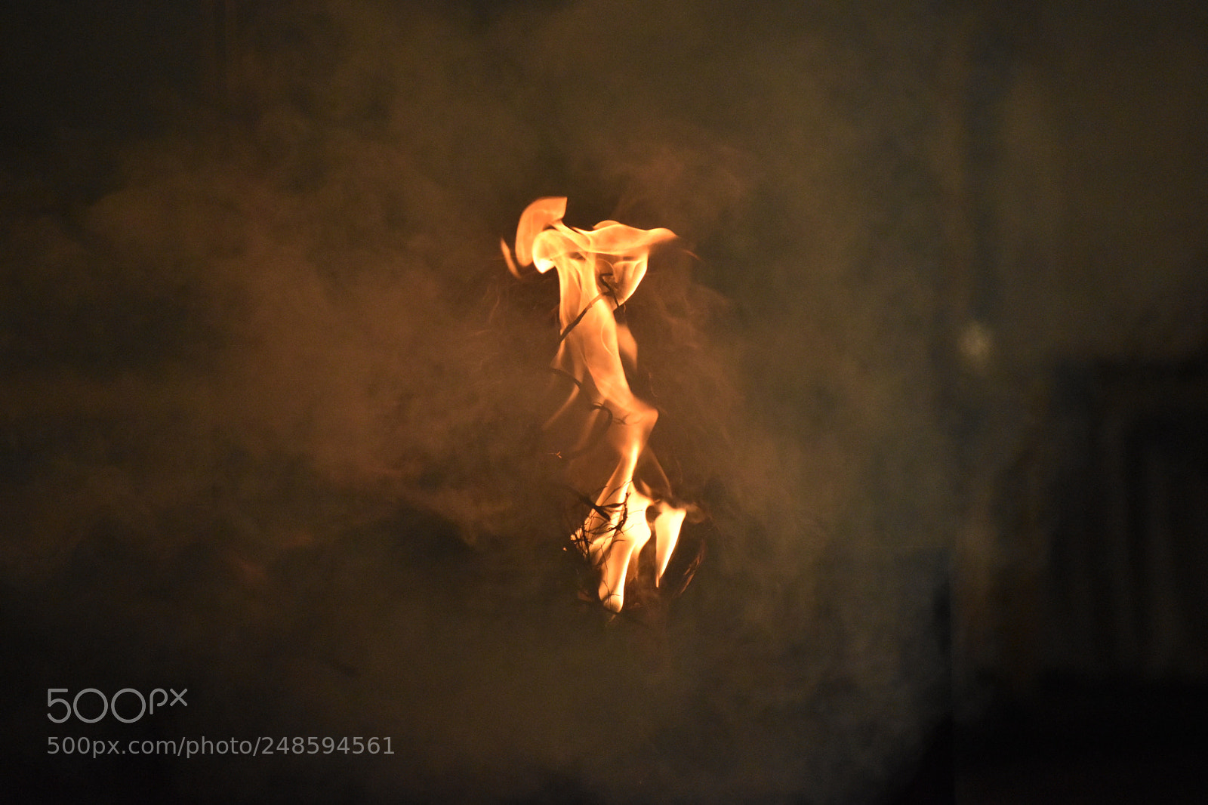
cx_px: 604
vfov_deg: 3.7
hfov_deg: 5.5
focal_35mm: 375
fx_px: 12580
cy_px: 402
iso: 4000
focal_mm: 250
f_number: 6
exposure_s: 1/640
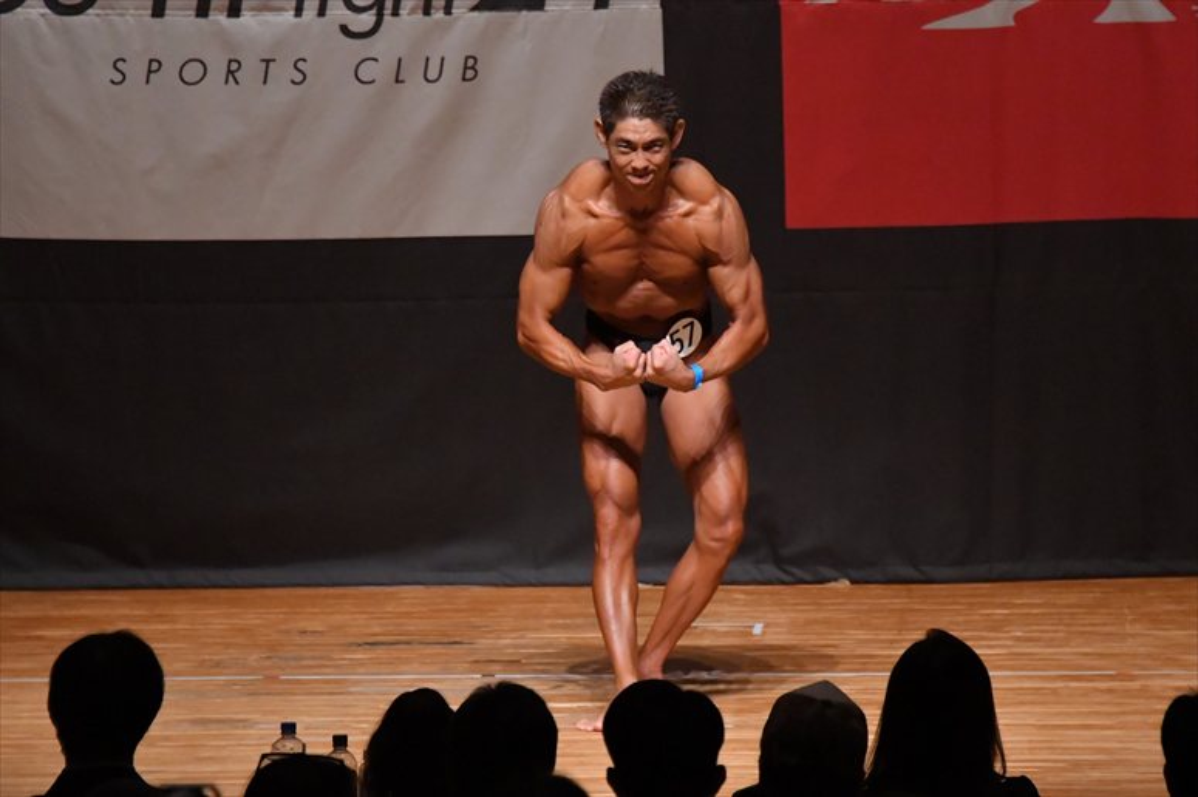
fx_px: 9979
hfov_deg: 6.9
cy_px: 398
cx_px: 599
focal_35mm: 300
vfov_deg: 4.6
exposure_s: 1/400
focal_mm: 200
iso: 8000
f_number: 5.6
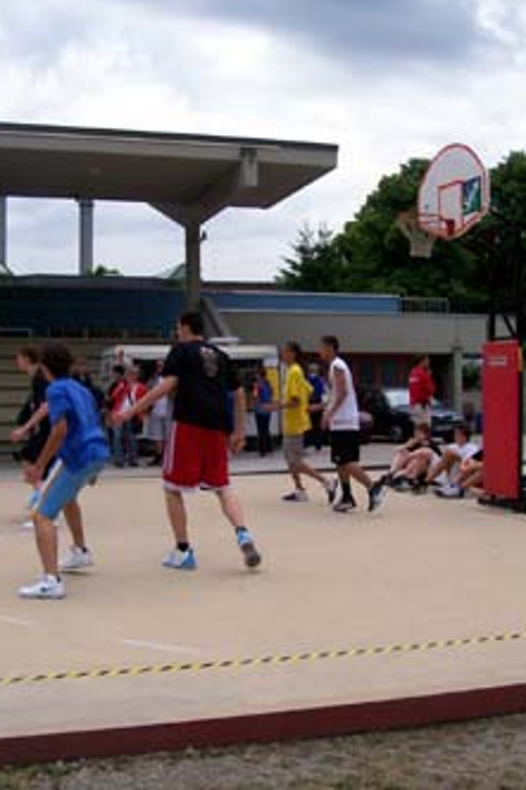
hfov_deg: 28.0
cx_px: 278
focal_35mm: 48
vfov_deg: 41.1
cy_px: 395
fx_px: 1053
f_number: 5.1
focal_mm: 5.6
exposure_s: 1/487
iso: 80
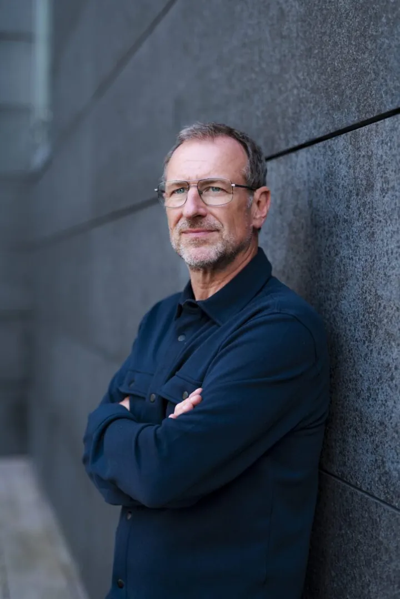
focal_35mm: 50
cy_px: 300
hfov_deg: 27.0
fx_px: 833
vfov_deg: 39.6
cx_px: 200
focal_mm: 50
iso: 50
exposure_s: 1/320
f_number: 1.8
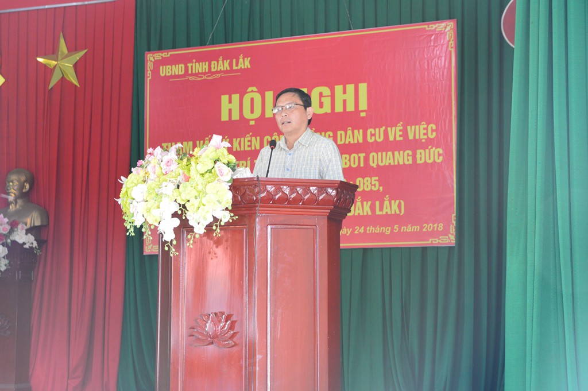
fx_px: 1077
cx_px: 294
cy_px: 196
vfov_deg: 20.6
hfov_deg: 30.5
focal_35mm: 66
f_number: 5.6
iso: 800
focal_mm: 44
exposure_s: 1/15
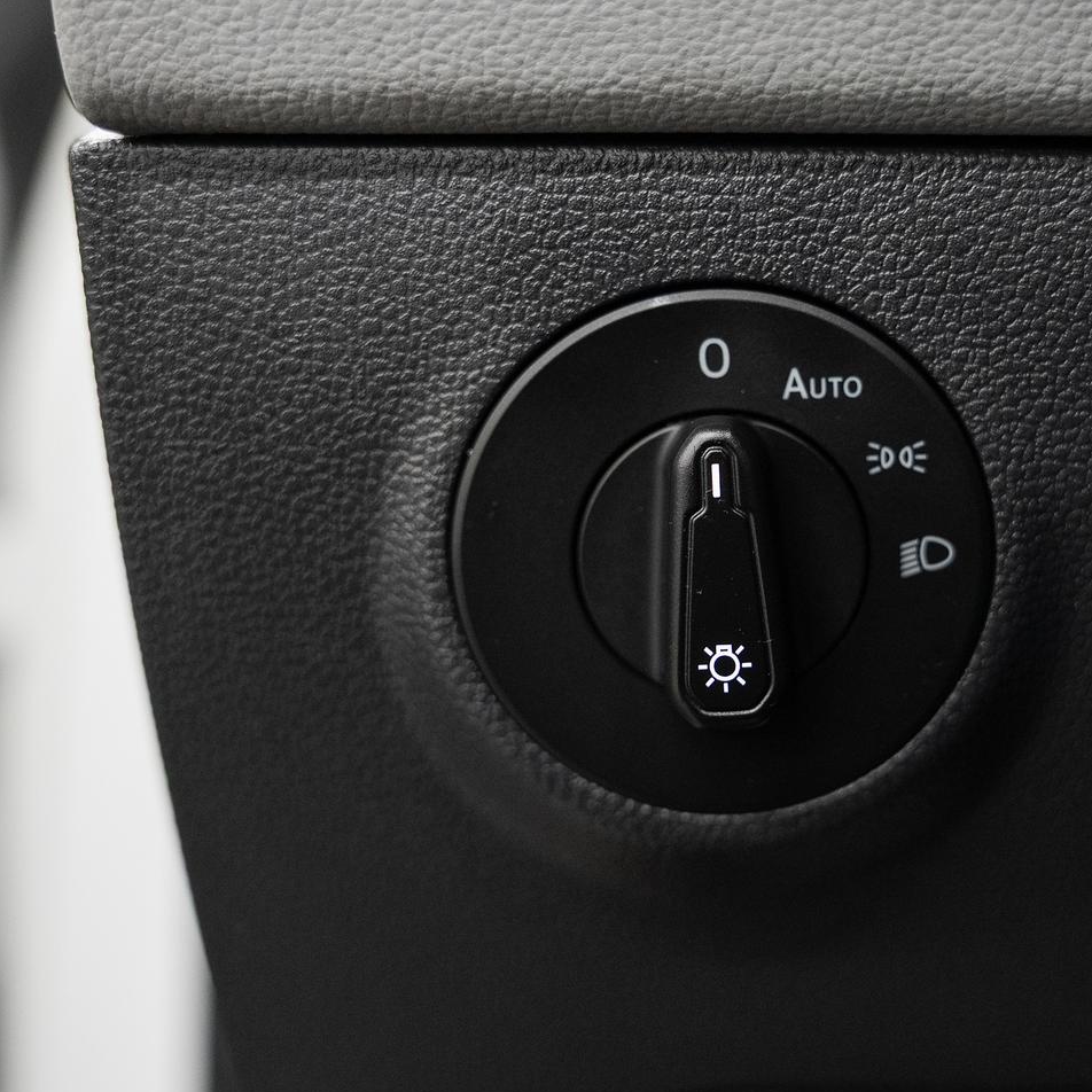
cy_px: 486
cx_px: 737
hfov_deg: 33.7
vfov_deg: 34.0
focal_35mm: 50
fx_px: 1785
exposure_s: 1/50
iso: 1000
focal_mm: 31.7
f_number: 3.2
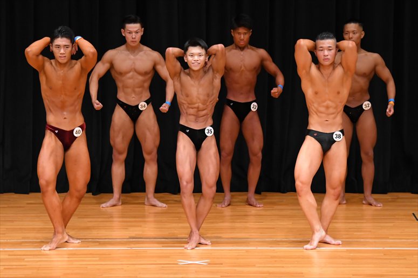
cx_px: 209
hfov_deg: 8.1
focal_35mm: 255
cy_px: 139
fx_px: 2959
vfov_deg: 5.4
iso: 4000
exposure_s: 1/400
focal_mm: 170
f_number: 5.6
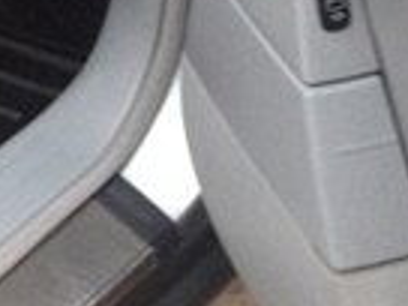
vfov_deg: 8.2
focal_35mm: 170
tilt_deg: -34.8
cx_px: -315
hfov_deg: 10.9
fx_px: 2004
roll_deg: +1.5
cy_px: -334
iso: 160
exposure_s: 1/20
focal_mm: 4.28
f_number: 2.4
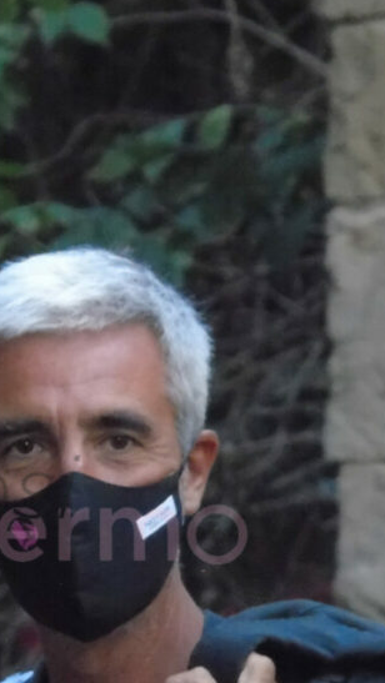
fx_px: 17681
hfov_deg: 1.2
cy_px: 453
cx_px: 64
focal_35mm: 975
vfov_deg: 2.2
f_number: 5.5
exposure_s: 1/30
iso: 1600
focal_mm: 85
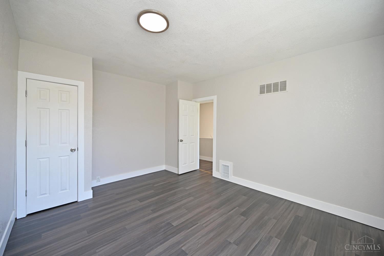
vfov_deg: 81.2
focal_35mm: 14
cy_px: 128
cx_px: 192
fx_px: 149
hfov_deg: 104.3
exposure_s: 1/80
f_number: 4.5
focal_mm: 14
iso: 200
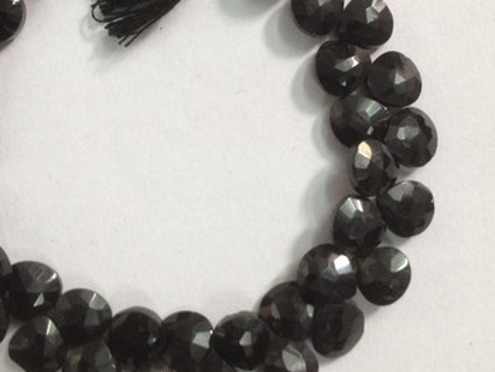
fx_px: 715
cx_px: 147
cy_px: 172
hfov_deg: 37.5
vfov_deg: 29.1
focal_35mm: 50
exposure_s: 1/20
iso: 100
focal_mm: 4.28
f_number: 2.4
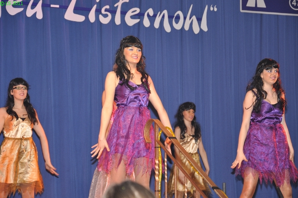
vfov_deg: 10.1
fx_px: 1116
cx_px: 149
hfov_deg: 15.2
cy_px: 99
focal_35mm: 135
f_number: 5.6
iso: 400
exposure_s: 1/60
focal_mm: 90
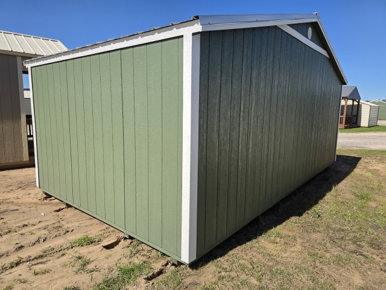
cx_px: 193
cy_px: 145
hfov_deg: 73.9
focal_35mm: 23
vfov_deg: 58.9
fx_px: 256
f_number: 1.7
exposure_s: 1/6809
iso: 80
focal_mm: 6.3
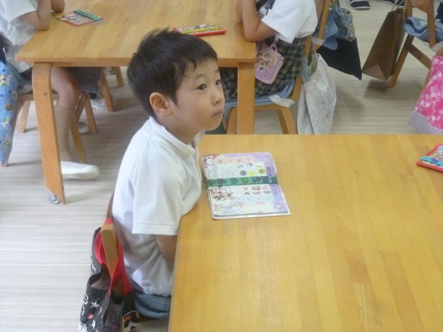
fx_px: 781
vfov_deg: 24.0
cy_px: 166
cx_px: 222
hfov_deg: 31.7
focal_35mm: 61
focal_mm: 10.8
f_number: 4.6
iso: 800
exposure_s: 1/50
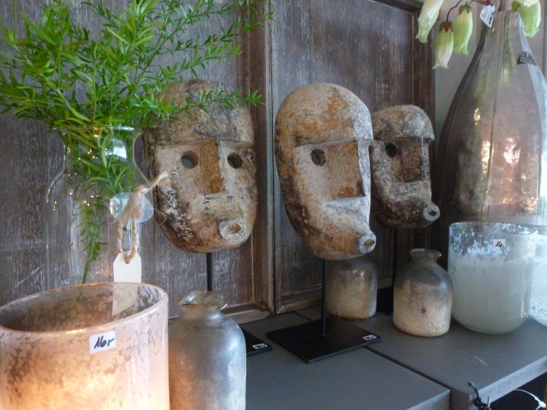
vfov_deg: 53.1
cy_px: 207
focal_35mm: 26
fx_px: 411
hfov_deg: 67.3
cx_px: 268
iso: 500
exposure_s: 1/8
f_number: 3.1
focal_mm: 4.5
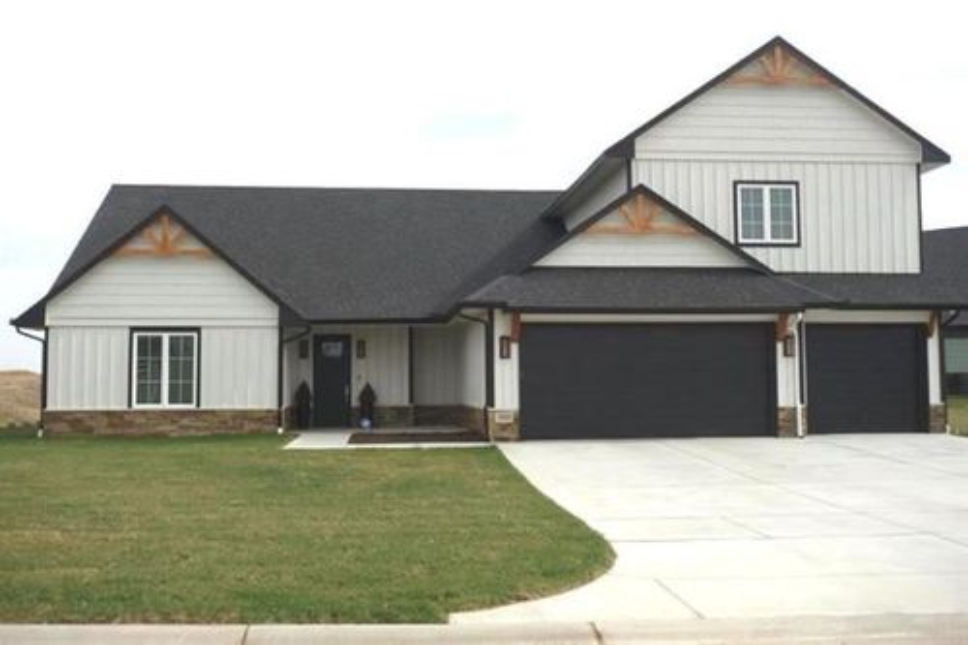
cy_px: 322
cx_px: 484
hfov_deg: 51.9
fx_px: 995
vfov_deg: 35.9
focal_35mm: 37
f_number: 5.6
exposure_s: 1/500
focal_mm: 13.58
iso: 125
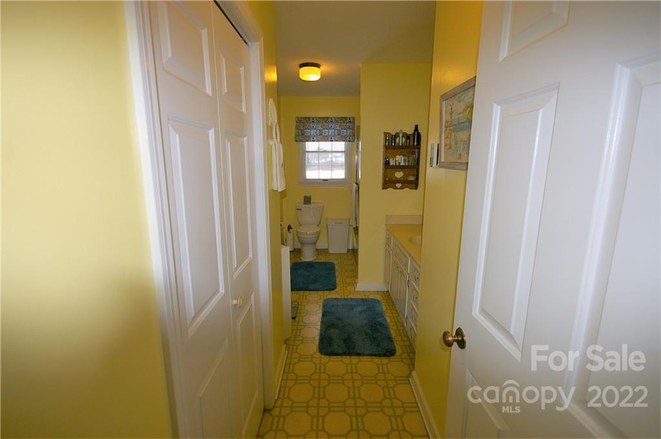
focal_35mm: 16
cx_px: 330
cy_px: 220
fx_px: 303
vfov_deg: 71.9
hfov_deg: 95.1
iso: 200
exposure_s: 1/20
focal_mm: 11
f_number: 4
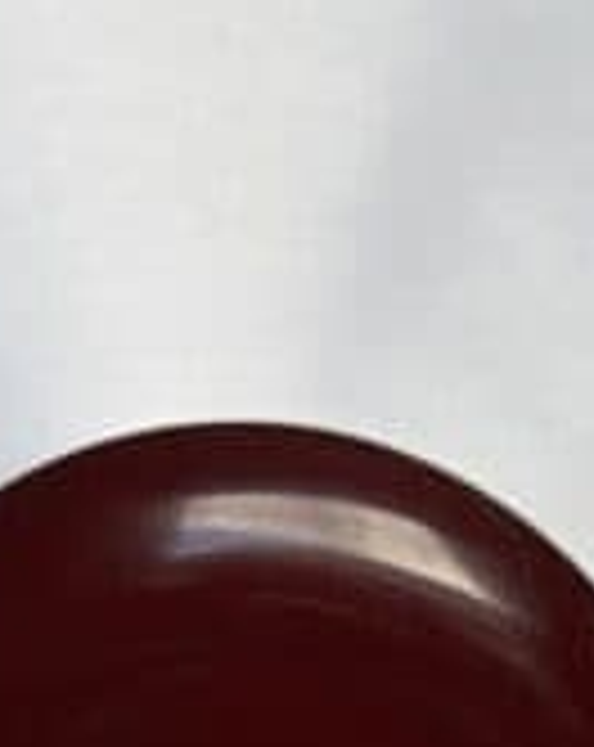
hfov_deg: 4.9
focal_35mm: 314
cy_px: 2002
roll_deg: +1.2
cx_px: 824
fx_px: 6926
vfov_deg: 5.9
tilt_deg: -7.1
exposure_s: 1/115
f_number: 1.6
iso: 50
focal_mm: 5.96
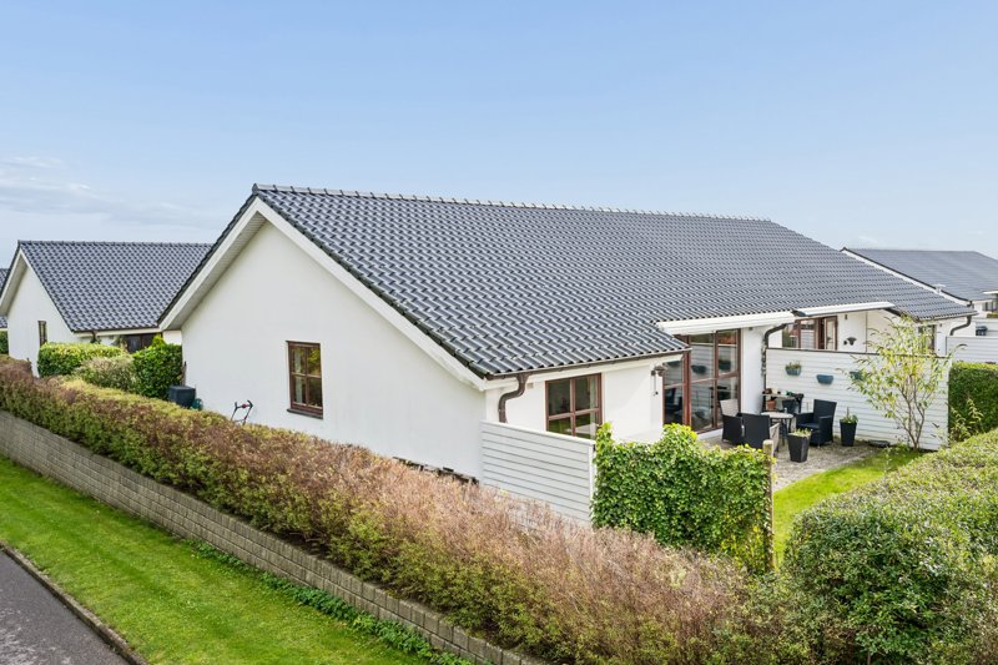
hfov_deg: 63.7
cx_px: 499
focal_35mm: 29
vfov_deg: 44.9
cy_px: 332
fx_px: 804
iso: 160
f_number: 2.8
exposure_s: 1/1250
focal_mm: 29
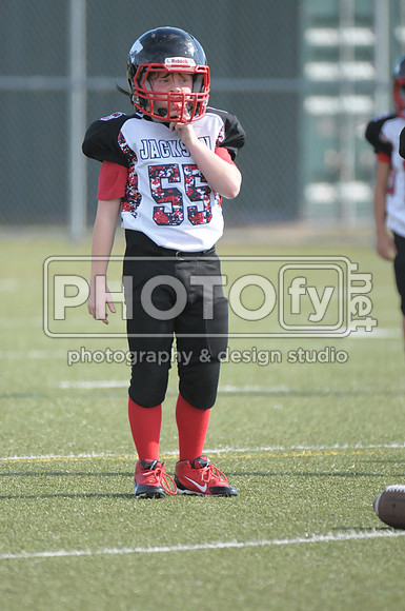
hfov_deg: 2.3
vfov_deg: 3.4
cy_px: 306
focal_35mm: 600
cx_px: 202
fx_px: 10155
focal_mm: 400
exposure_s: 1/4000
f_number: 4
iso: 1600
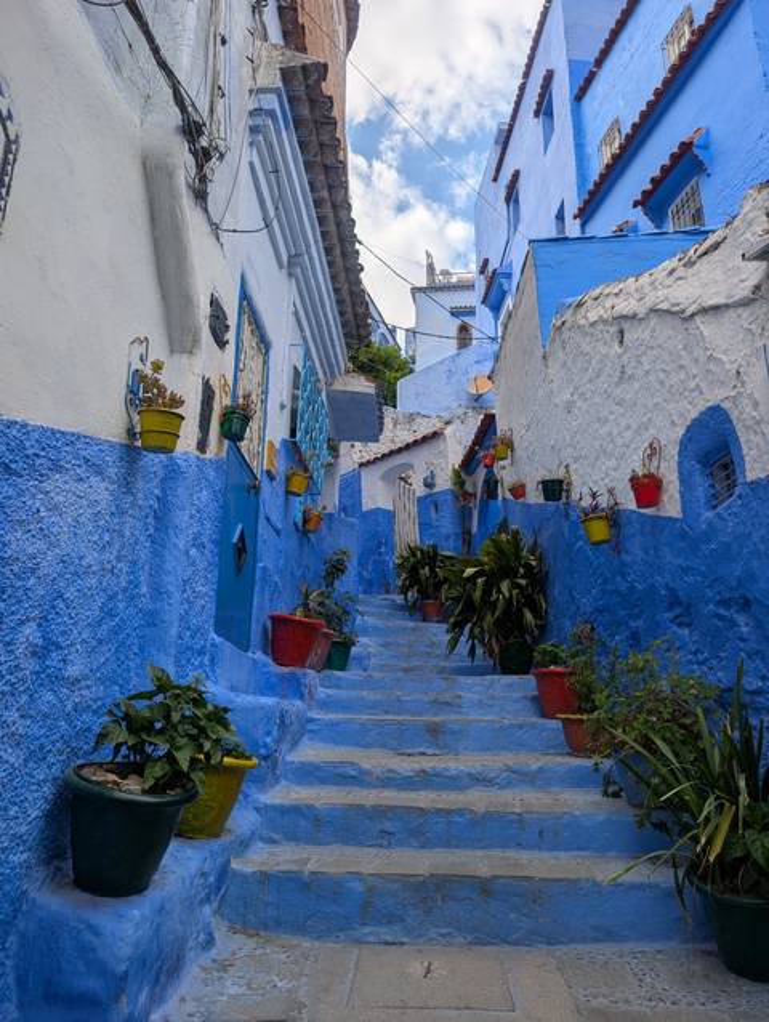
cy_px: 511
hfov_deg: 56.9
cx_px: 384
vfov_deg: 71.5
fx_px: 709
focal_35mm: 24
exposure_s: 1/618
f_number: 1.68
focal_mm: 6.9
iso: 21
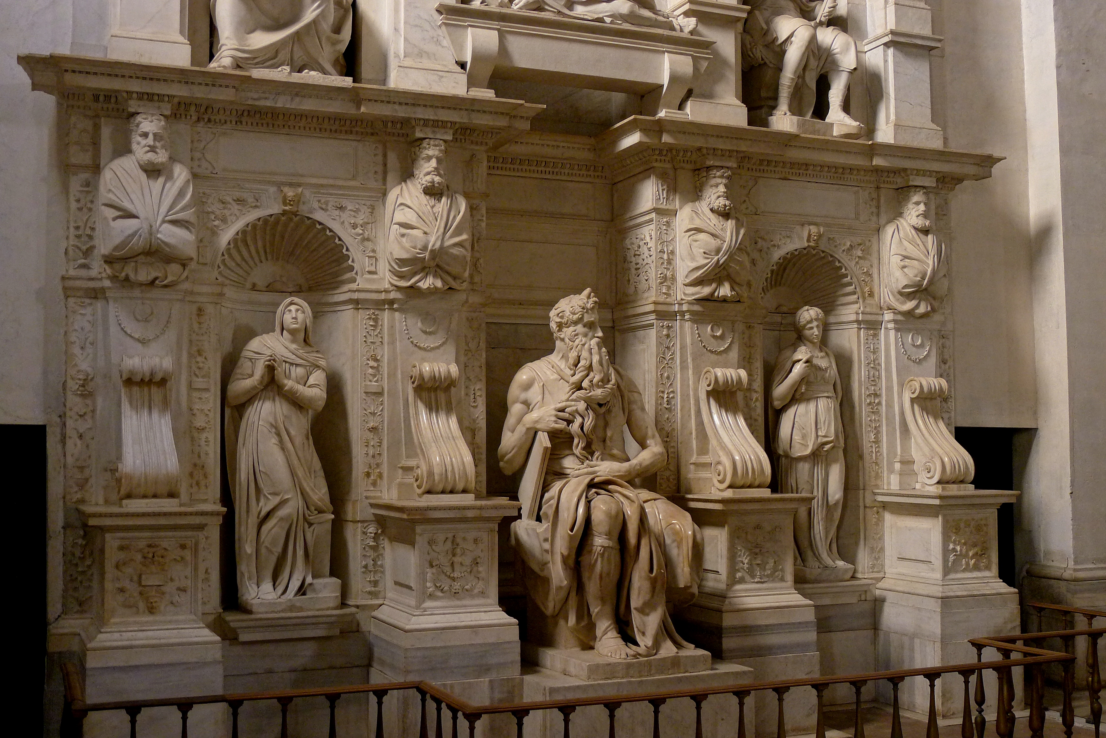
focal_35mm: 43
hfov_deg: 45.4
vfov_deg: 31.2
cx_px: 553
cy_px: 369
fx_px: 1321
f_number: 2.5
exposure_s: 1/15
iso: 400
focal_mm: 9.2
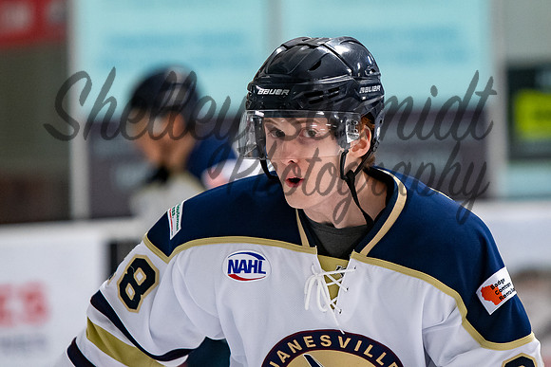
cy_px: 118
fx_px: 6272
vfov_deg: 3.4
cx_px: 357
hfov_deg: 5.0
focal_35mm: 410
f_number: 3.2
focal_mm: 200
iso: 2000
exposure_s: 1/800
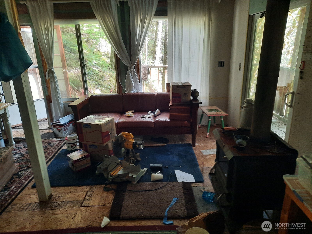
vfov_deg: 54.9
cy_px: 117
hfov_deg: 69.4
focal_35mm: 25
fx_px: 225
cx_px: 156
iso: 320
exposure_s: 1/40
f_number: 2
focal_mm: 4.6
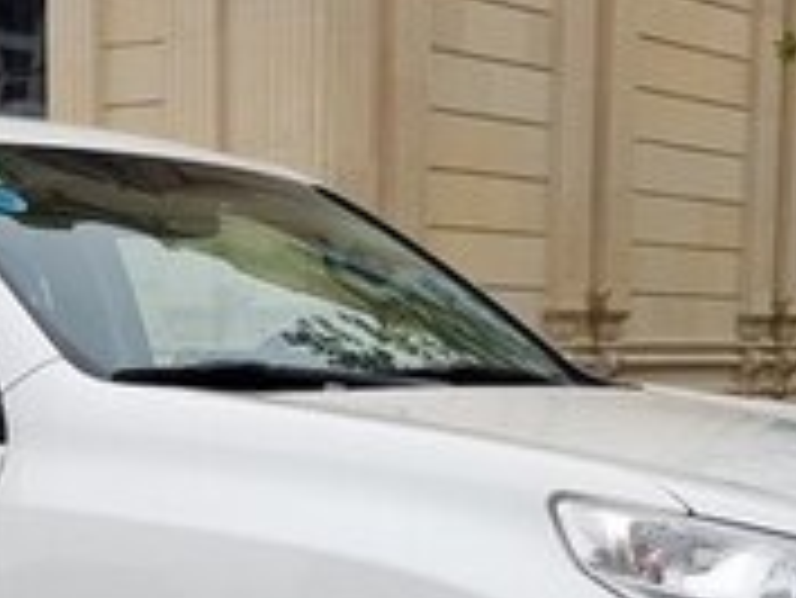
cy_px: 776
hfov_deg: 20.0
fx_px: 2232
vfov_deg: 14.6
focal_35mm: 97
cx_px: 157
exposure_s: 1/676
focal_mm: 4.2
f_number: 1.7
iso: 40
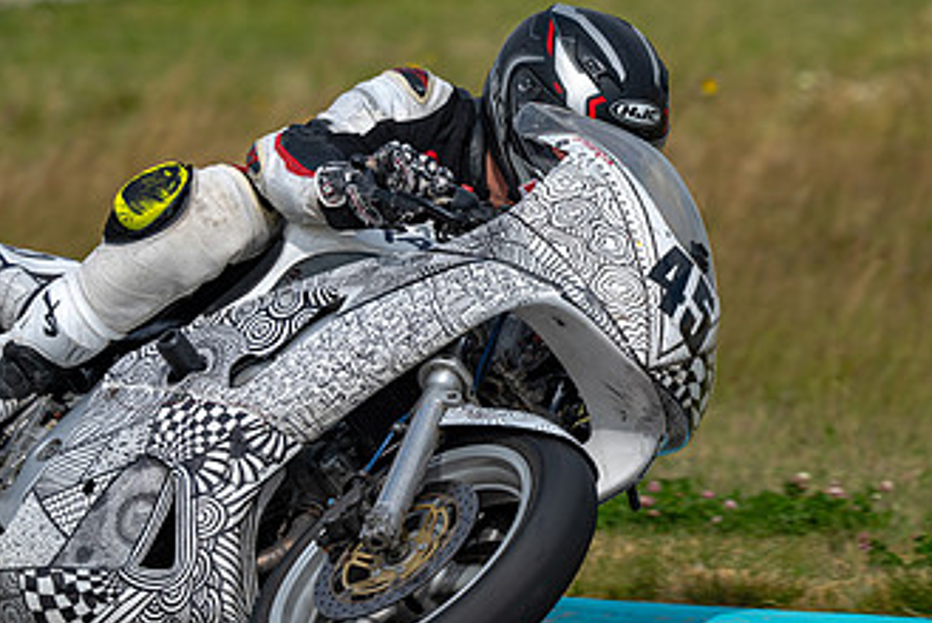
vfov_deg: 1.9
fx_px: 19174
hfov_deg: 2.8
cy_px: 222
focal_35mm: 740
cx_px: 320
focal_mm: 420
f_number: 6.3
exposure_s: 1/1000
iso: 100
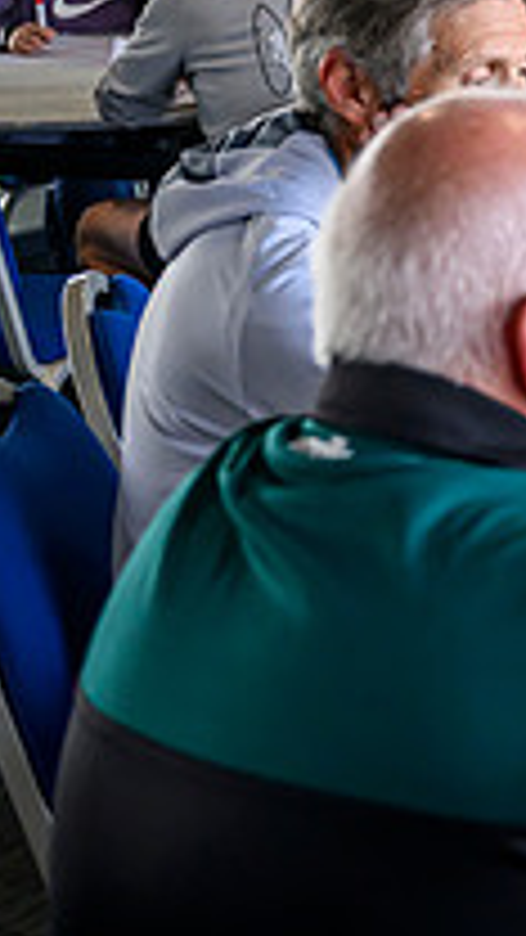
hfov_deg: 11.4
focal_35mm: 92
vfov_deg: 22.8
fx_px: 2281
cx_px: 1155
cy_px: 155
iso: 1250
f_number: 3.2
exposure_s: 1/400
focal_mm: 31.5
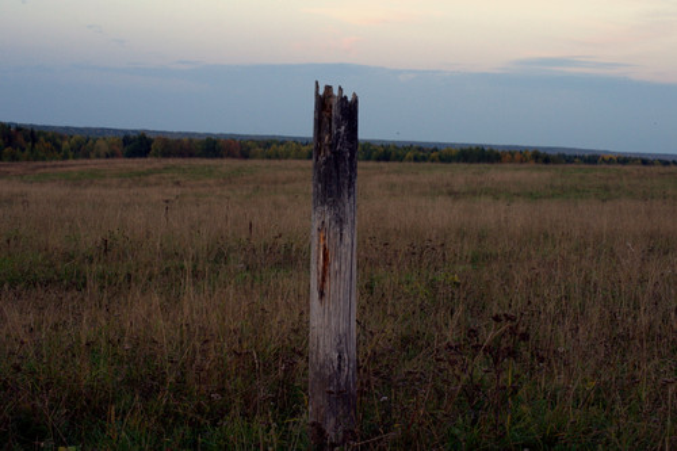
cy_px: 226
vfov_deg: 16.5
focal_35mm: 82
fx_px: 1551
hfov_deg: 24.6
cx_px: 338
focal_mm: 55
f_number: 8
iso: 200
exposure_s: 1/80
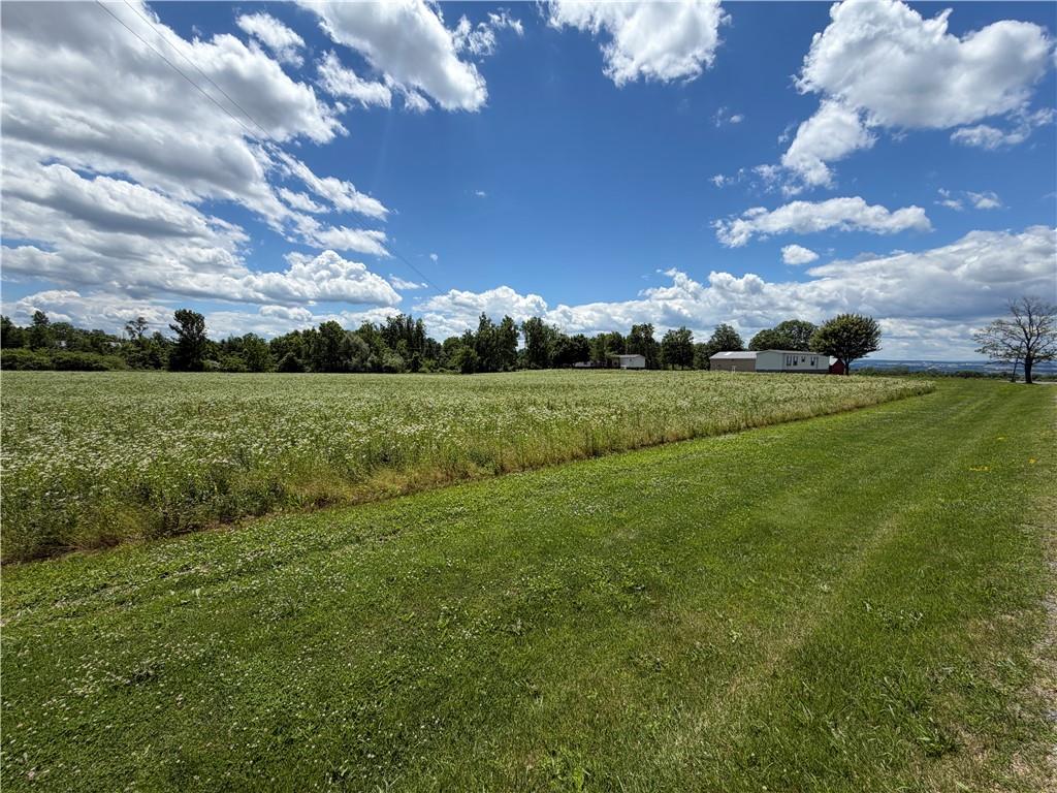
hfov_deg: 102.1
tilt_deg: -4.4
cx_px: 528
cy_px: 396
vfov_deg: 85.7
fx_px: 427
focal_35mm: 14
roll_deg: -0.6
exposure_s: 1/1368
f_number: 2.2
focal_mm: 2.22
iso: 20
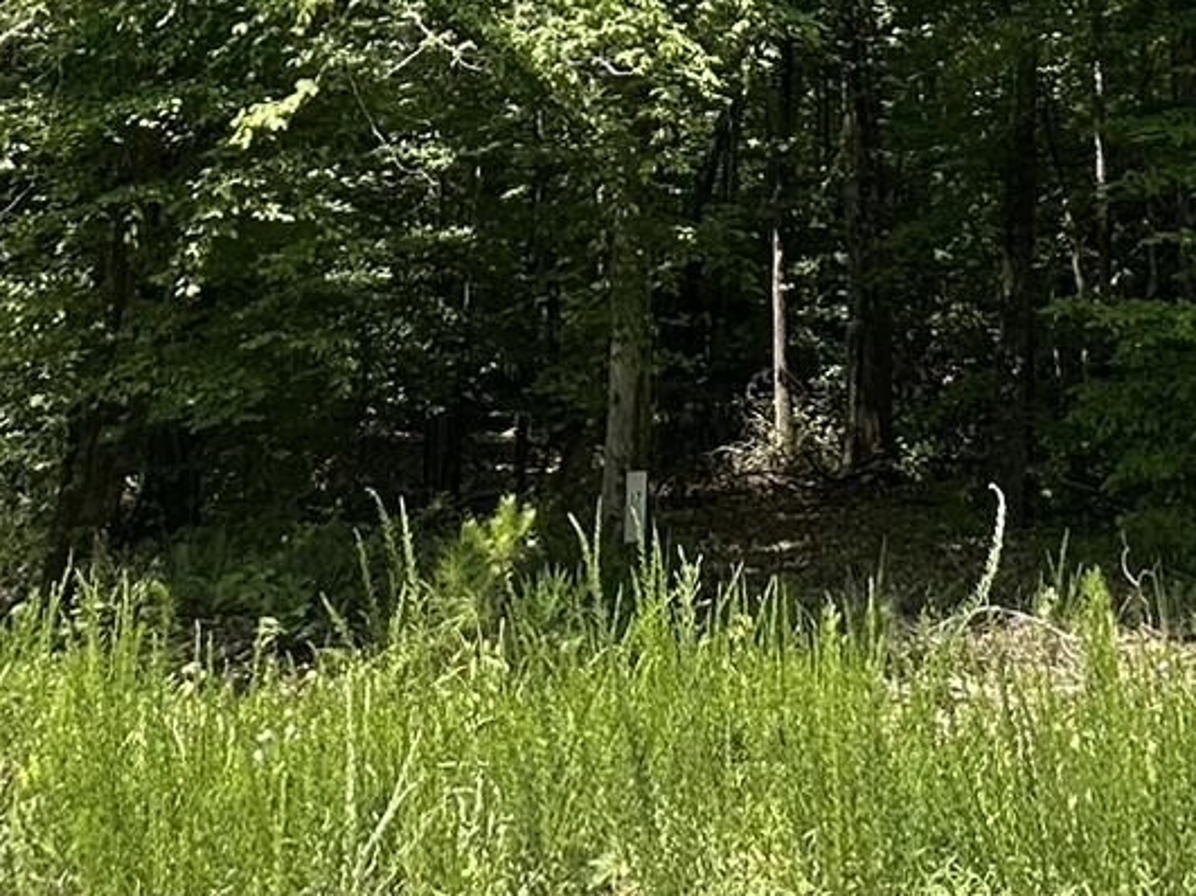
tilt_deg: +20.1
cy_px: -446
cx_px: 1000
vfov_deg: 22.3
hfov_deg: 34.2
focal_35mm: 54
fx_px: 1865
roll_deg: +1.1
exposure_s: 1/393
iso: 40
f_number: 2.2
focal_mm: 2.22
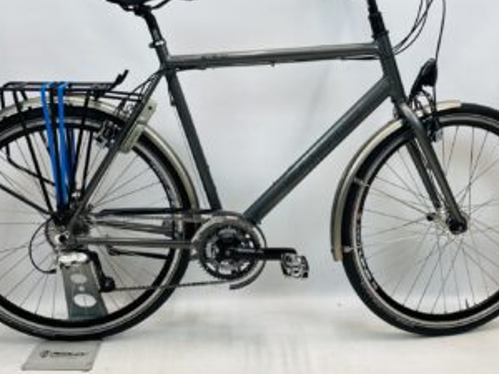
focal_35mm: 39
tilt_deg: -7.4
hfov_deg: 47.9
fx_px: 562
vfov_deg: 36.4
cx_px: 256
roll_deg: -0.2
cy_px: 125
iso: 50
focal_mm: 4.25
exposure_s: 1/100
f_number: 1.8
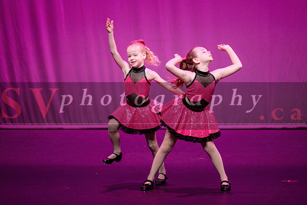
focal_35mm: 256
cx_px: 147
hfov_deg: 8.1
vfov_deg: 5.4
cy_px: 98
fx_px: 2181
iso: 1250
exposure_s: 1/320
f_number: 2.8
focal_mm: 200
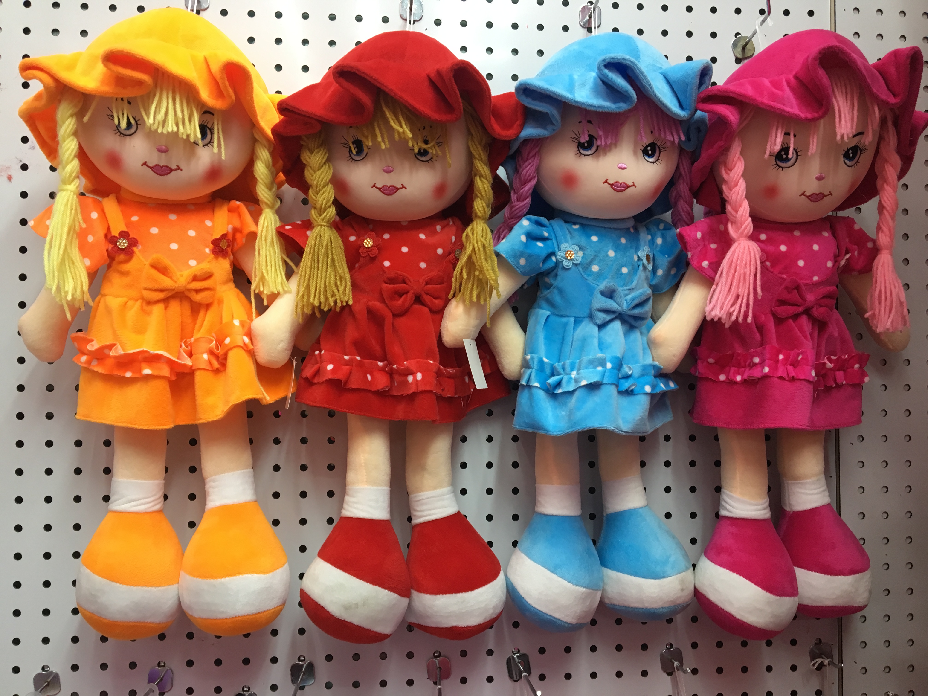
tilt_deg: +2.2
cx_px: 464
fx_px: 777
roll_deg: -0.5
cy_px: 348
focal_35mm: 29
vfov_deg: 48.2
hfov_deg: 61.7
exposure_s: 1/33
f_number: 2.2
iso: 80
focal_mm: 4.15
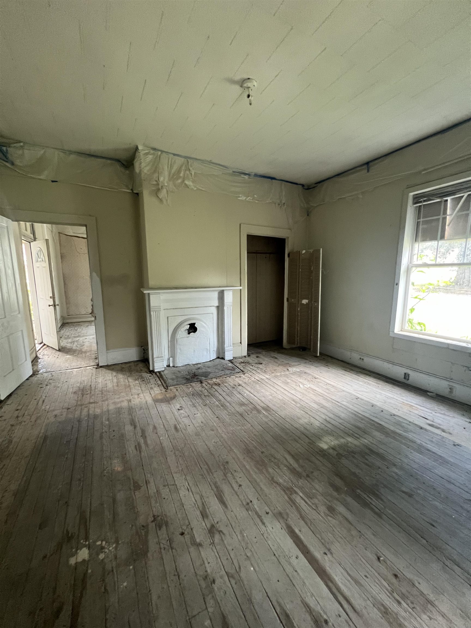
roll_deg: +0.9
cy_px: 314
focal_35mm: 13
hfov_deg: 89.9
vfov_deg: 106.2
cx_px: 236
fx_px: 236
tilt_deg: -9.4
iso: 320
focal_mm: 1.57
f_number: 1.8
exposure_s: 1/60
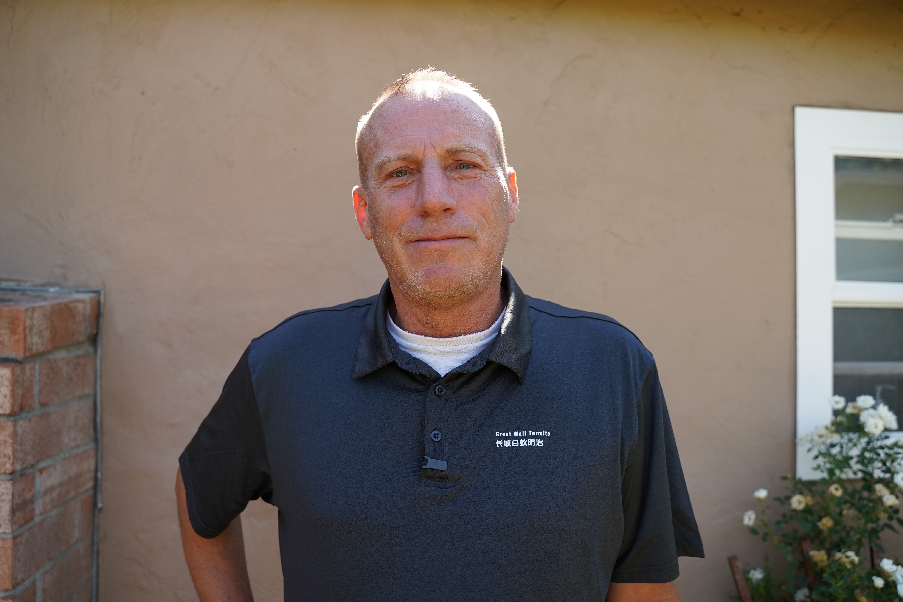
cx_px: 452
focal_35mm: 28
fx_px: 702
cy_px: 301
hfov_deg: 65.5
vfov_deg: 46.4
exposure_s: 1/640
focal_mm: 28
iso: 500
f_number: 4
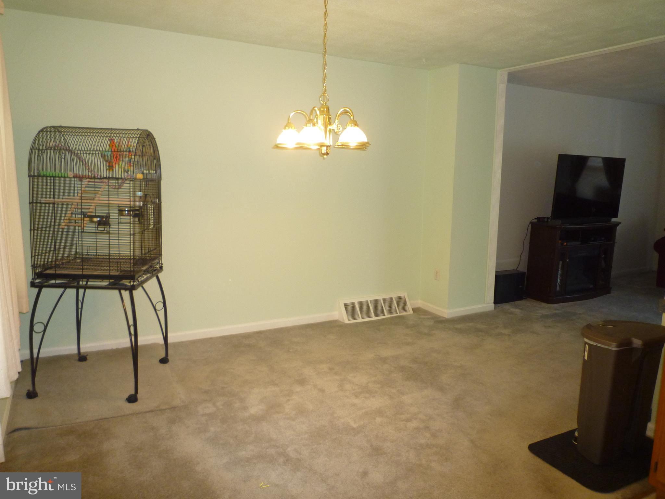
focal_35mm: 25
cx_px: 332
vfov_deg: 54.9
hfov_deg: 69.4
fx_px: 480
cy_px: 250
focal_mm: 4.4
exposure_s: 1/30
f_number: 2.8
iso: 160
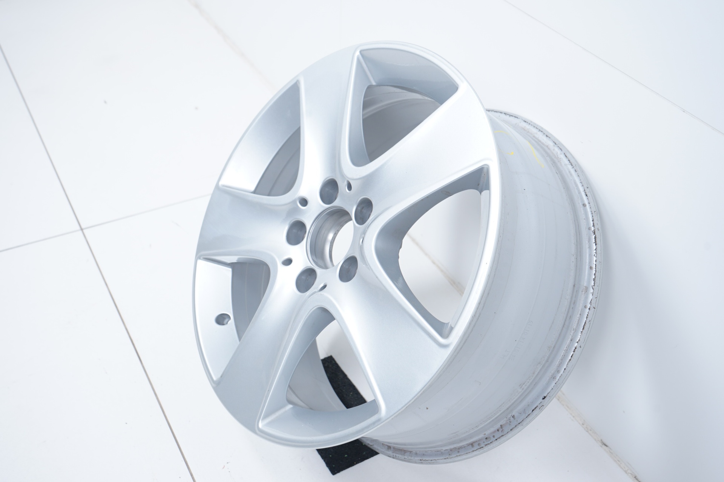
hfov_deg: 48.5
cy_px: 241
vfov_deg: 33.3
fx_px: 804
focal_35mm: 40
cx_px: 362
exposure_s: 1/100
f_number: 7.1
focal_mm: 40
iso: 200
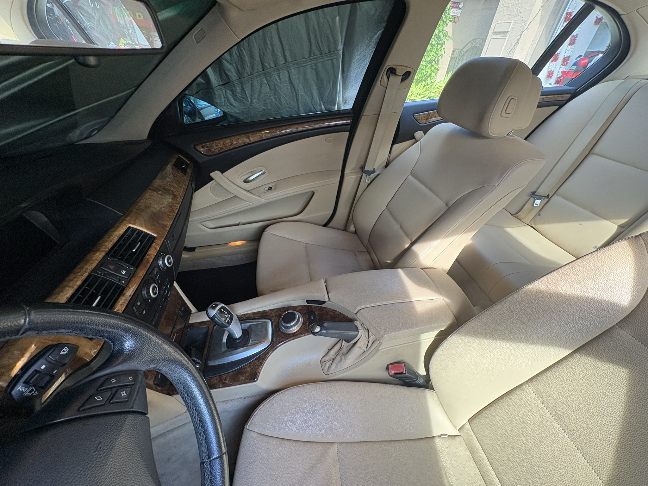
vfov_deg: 85.7
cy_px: 243
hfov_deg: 102.1
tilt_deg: -38.7
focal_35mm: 14
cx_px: 324
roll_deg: -4.0
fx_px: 262
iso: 200
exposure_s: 1/85
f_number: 2.2
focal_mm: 2.22
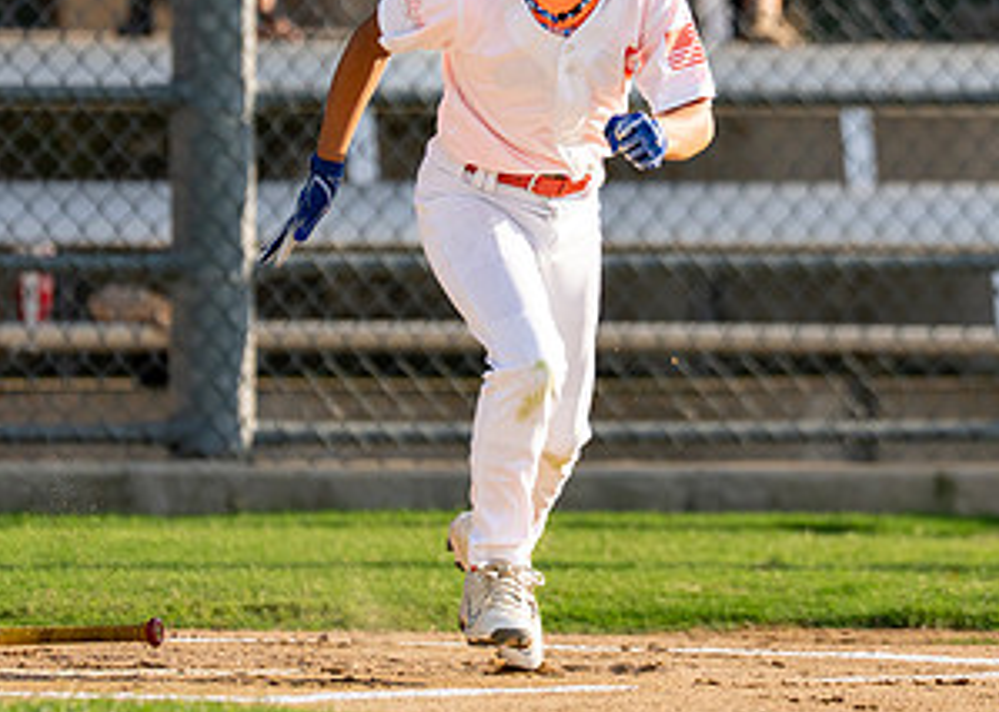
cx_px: 776
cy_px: 206
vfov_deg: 2.4
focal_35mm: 609
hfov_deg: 3.3
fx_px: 17263
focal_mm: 197
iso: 400
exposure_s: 1/4000
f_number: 2.8
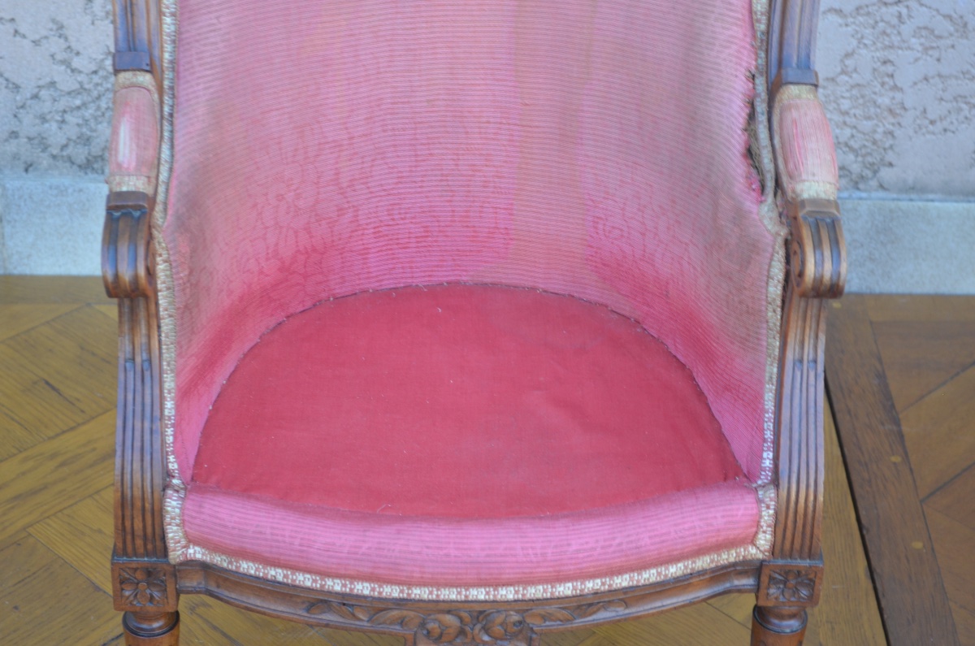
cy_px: 323
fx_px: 2230
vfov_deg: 16.5
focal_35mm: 82
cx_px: 488
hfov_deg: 24.7
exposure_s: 1/60
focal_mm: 55
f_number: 5.6
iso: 400
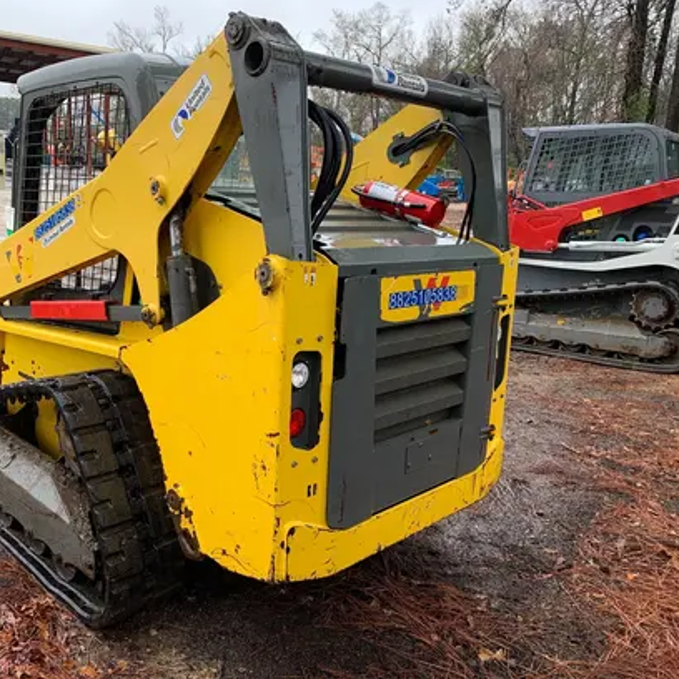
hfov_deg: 51.8
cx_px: 243
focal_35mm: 31
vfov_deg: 52.5
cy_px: 339
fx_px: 688
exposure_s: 1/121
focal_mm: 4.25
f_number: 1.8
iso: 50
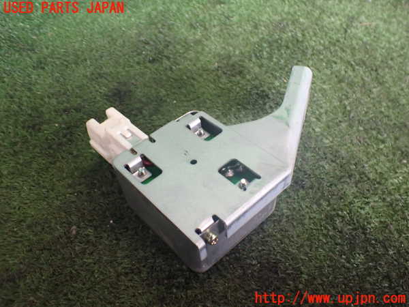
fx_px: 354
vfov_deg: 46.8
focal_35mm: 30
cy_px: 154
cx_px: 204
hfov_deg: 60.0
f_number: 2.3
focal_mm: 5.4
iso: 640
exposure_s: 1/125
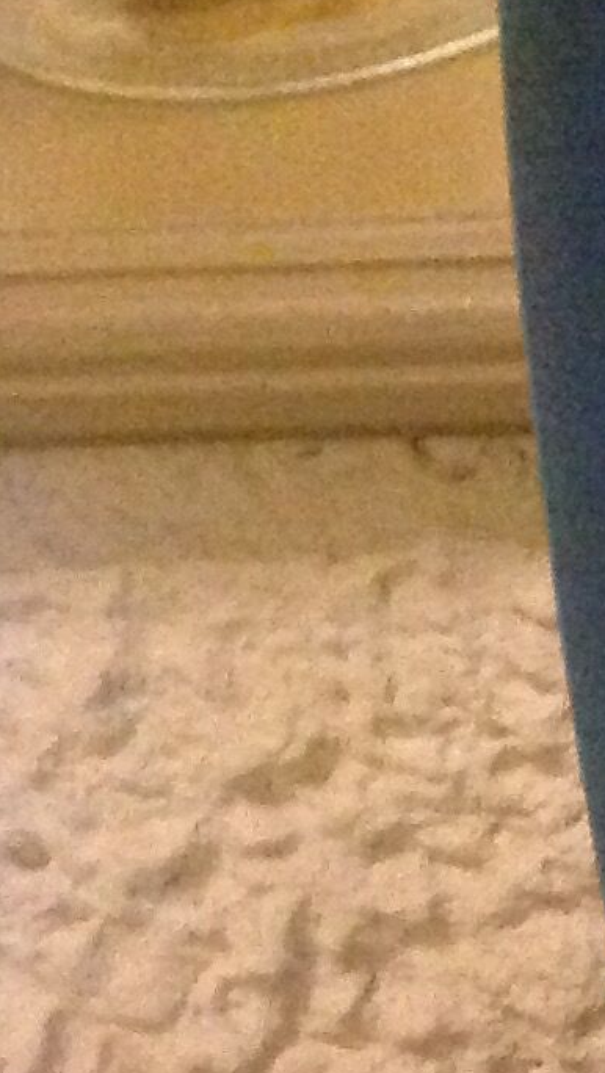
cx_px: 1489
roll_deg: +6.0
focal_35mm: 144
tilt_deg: -42.9
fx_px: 4101
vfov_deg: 14.3
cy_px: 1433
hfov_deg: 7.8
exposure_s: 1/17
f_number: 2.4
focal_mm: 4.28
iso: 800
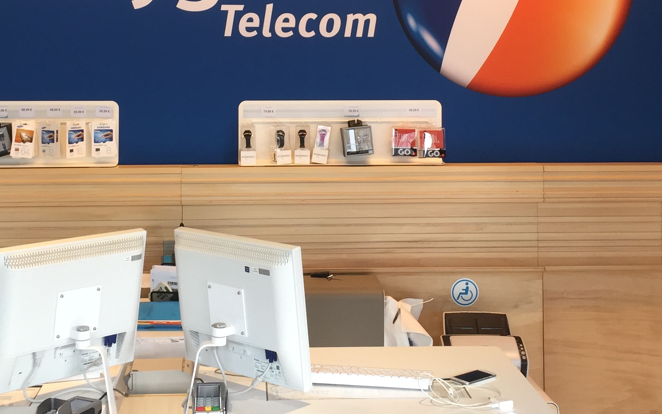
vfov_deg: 22.2
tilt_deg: +0.9
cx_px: 309
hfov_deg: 35.7
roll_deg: +0.0
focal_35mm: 57
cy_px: 38
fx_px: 1028
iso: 50
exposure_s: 1/100
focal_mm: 4.15
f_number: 2.2
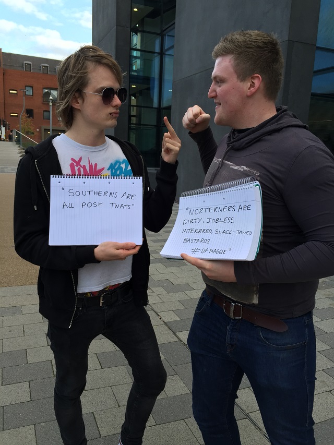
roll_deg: -2.4
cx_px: 167
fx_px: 373
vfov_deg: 61.7
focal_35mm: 29
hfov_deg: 48.2
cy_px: 222
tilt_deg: -8.5
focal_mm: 4.15
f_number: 2.2
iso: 32
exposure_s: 1/121
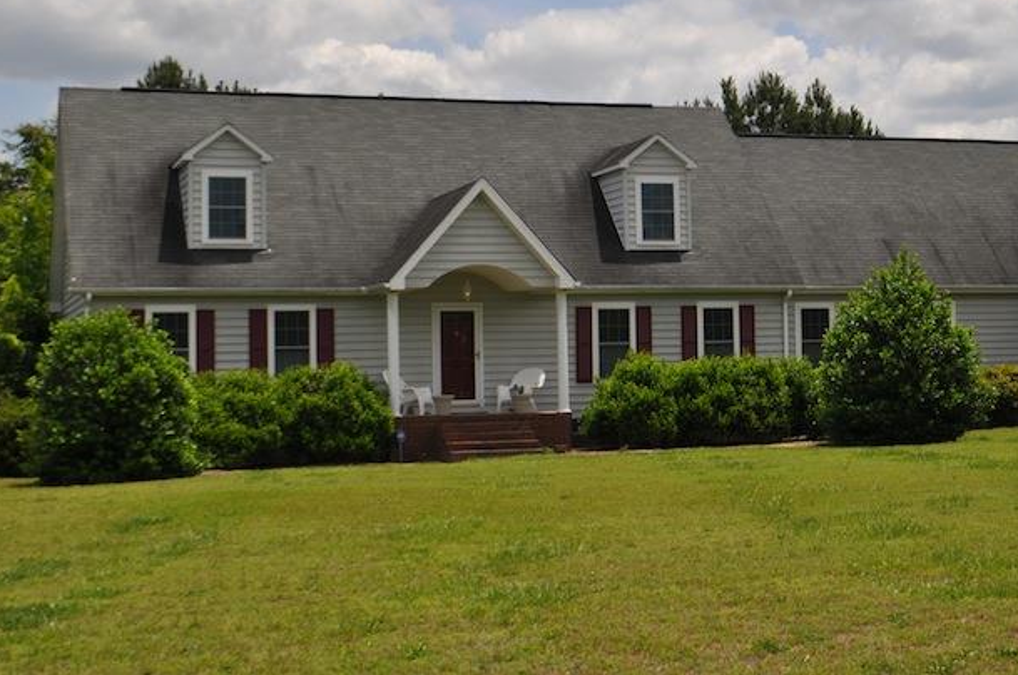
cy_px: 238
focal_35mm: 67
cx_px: 632
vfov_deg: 20.2
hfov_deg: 30.0
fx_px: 1892
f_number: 10
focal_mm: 34
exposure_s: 1/400
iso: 200
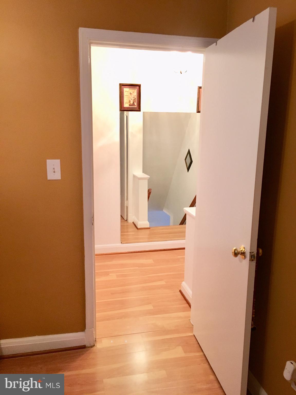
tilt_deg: -12.5
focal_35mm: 29
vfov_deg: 61.7
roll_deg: -1.6
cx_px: 148
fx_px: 331
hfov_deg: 48.2
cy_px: 198
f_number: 2.2
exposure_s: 1/30
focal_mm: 4.15
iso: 125
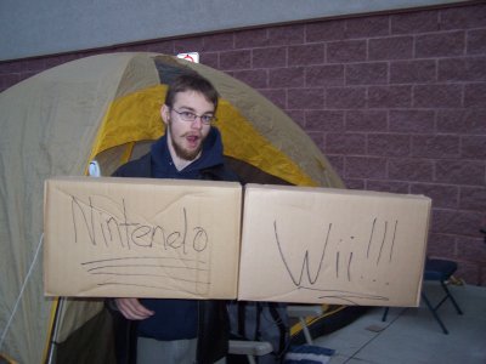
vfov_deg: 37.7
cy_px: 182
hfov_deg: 49.0
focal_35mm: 38
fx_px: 534
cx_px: 243
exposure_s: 1/60
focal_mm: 6.3
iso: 140
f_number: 2.8
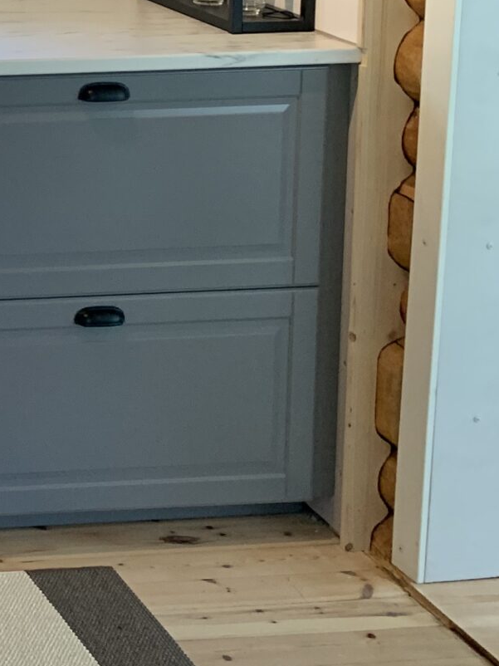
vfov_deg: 22.3
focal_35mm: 83
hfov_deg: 14.7
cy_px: -59
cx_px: -496
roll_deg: +0.9
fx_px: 1596
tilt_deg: -8.7
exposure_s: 1/74
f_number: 1.8
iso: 100
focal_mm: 4.25
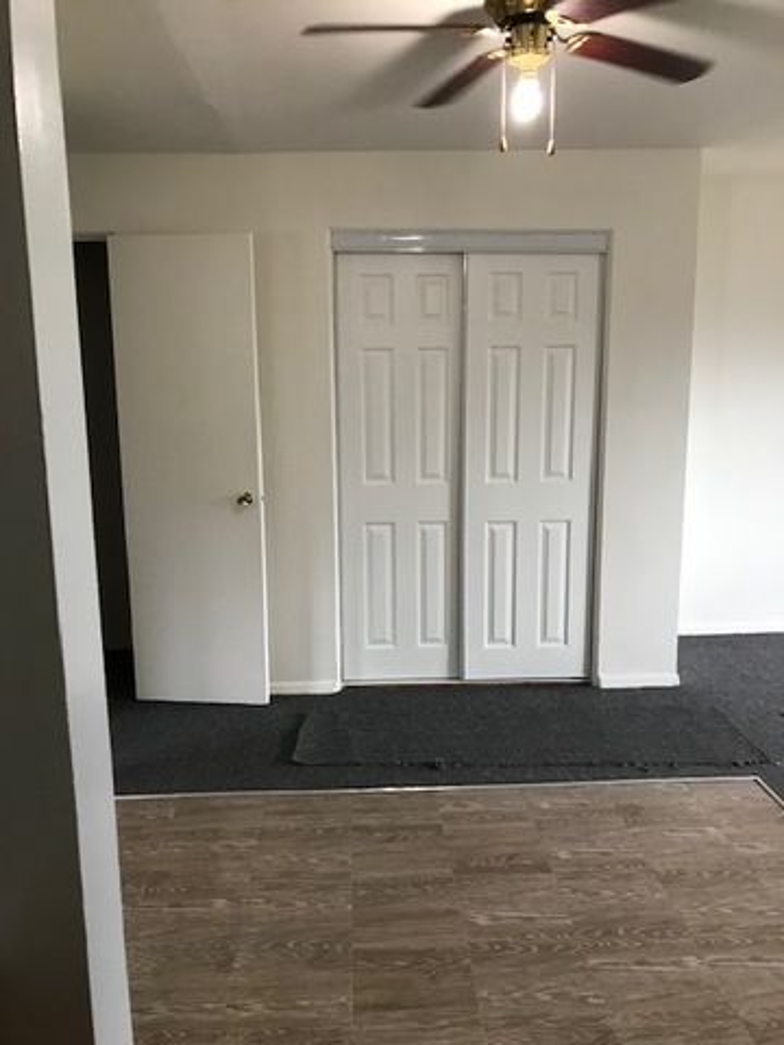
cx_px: 392
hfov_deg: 49.7
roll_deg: -1.2
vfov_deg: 63.4
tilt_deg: -8.6
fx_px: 846
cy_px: 522
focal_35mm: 28
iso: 40
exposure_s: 1/30
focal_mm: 3.99
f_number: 1.8
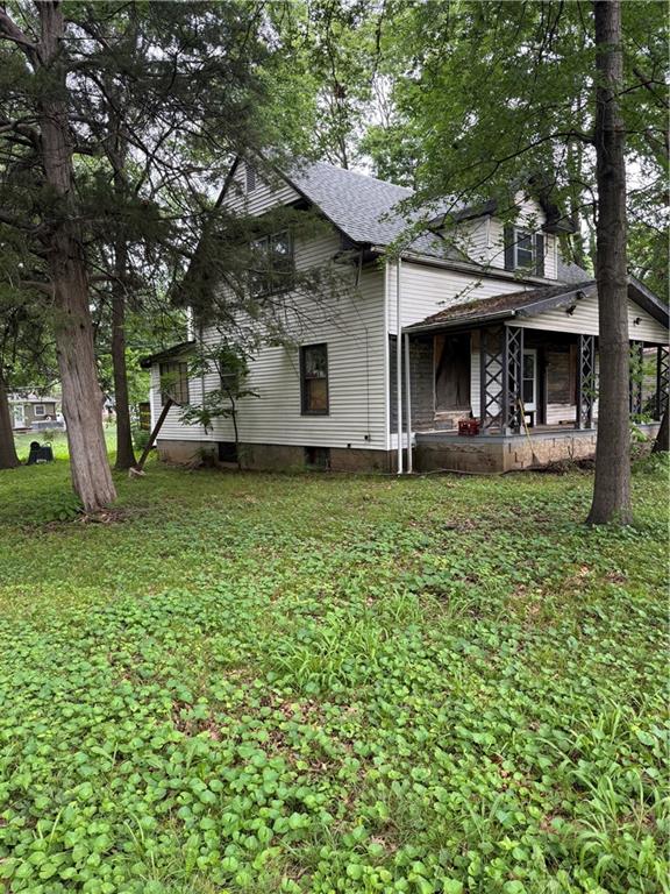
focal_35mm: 24
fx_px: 619
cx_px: 335
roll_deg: +1.0
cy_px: 447
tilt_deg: -4.1
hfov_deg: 56.8
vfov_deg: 71.6
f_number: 1.78
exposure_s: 1/228
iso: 100
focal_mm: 6.76
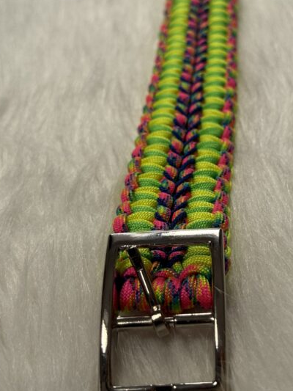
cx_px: 197
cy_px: 165
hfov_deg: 20.4
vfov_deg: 27.0
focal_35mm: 72
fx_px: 812
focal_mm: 6.76
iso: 64
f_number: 1.78
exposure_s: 1/762
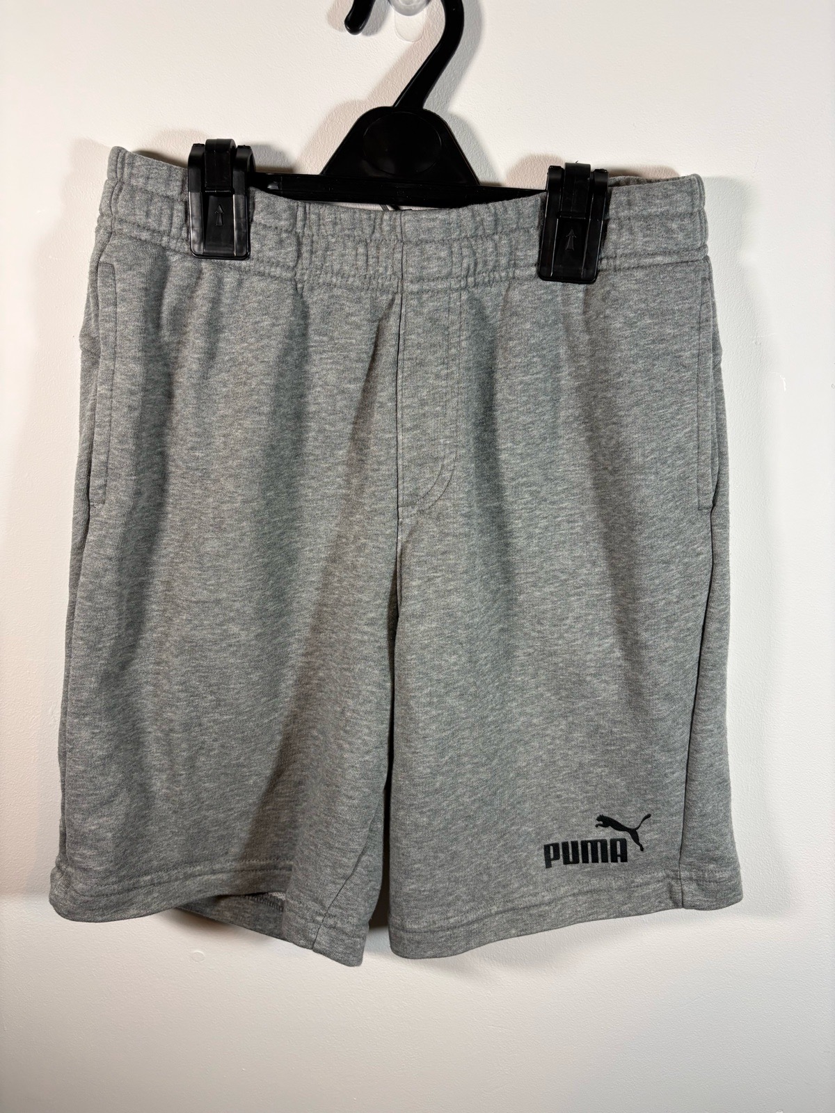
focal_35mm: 26
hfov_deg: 53.1
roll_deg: -1.2
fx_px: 836
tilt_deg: -15.1
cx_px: 418
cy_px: 556
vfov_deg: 67.3
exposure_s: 1/100
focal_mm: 5.96
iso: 80
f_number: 1.6
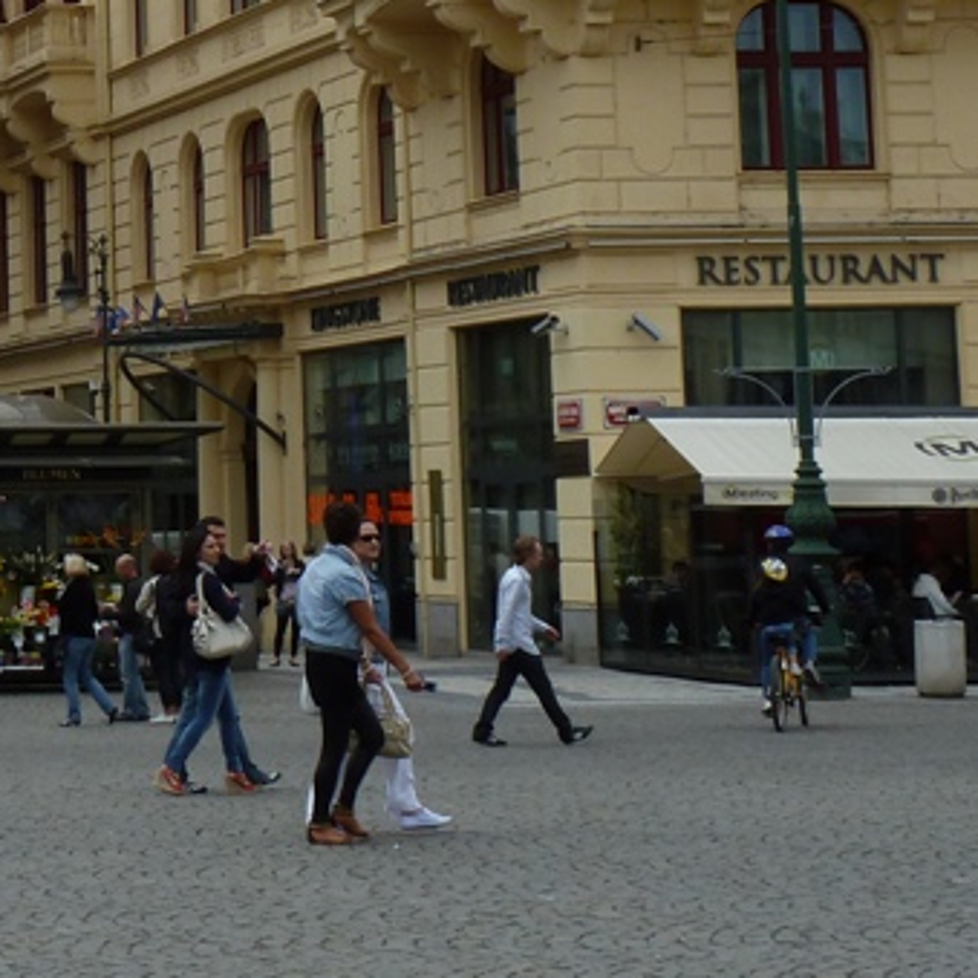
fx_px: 3580
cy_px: 17
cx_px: -228
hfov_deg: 15.0
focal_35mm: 112
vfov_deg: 15.3
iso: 80
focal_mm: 6.9
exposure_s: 1/400
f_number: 5
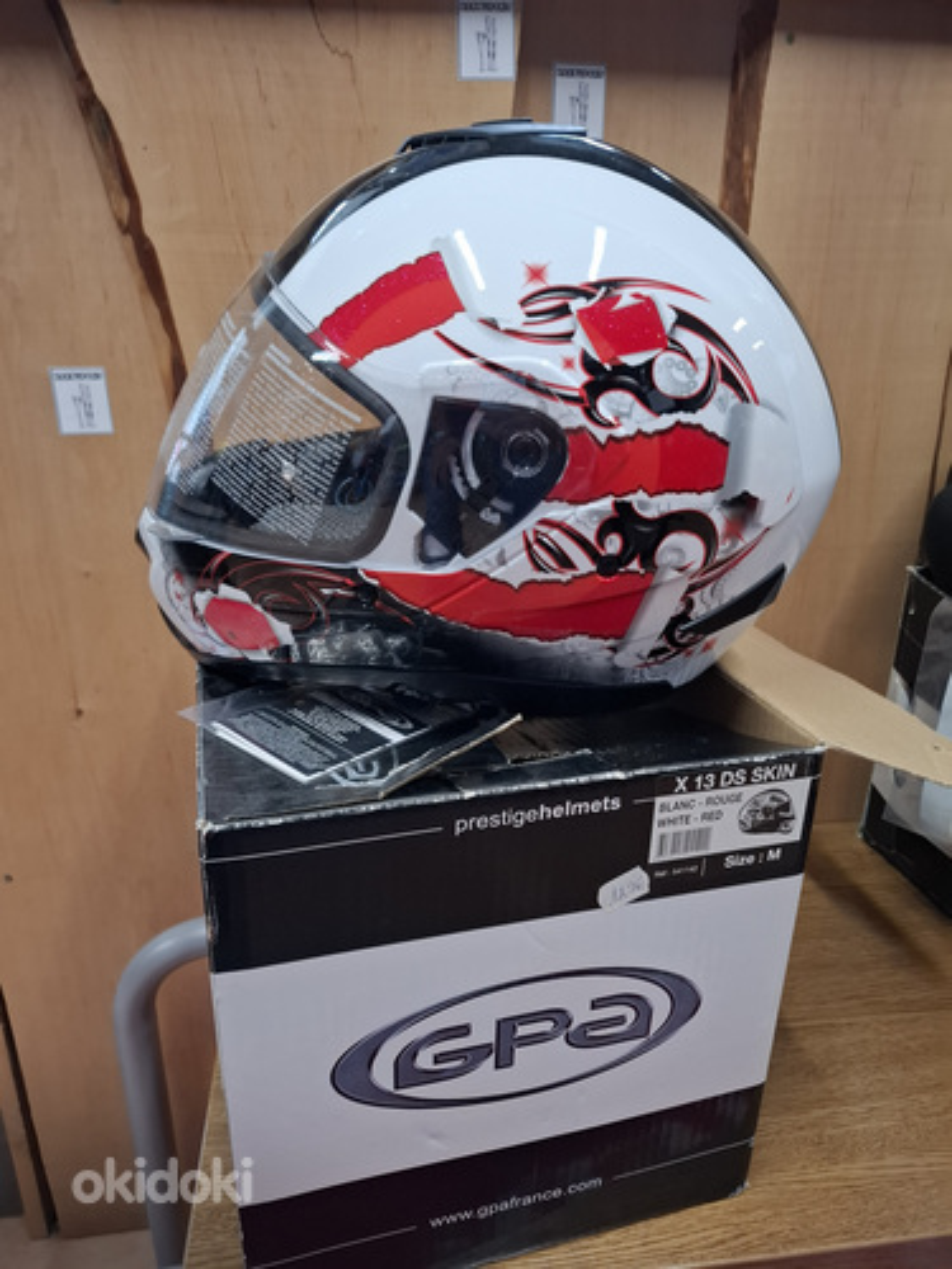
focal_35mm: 23
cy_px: 634
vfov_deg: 73.9
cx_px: 476
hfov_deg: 58.9
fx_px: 843
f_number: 1.8
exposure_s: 1/50
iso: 160
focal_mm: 5.54
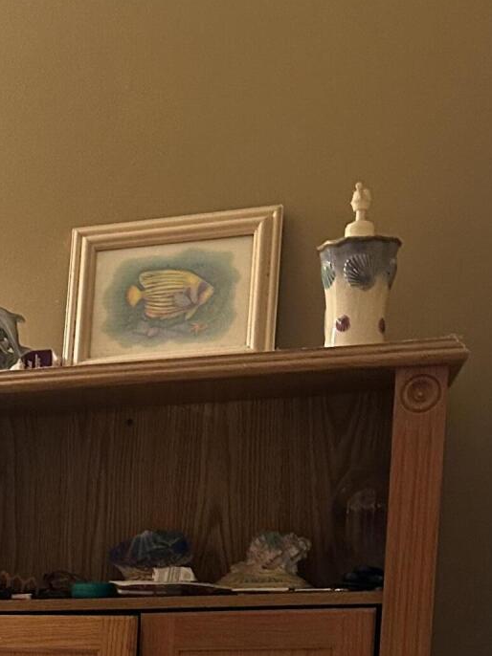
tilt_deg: -7.5
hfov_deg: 19.3
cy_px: 856
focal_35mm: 70
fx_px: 1327
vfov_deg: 24.3
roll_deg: +0.3
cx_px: -156
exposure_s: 1/60
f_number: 1.78
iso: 400
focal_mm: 6.86
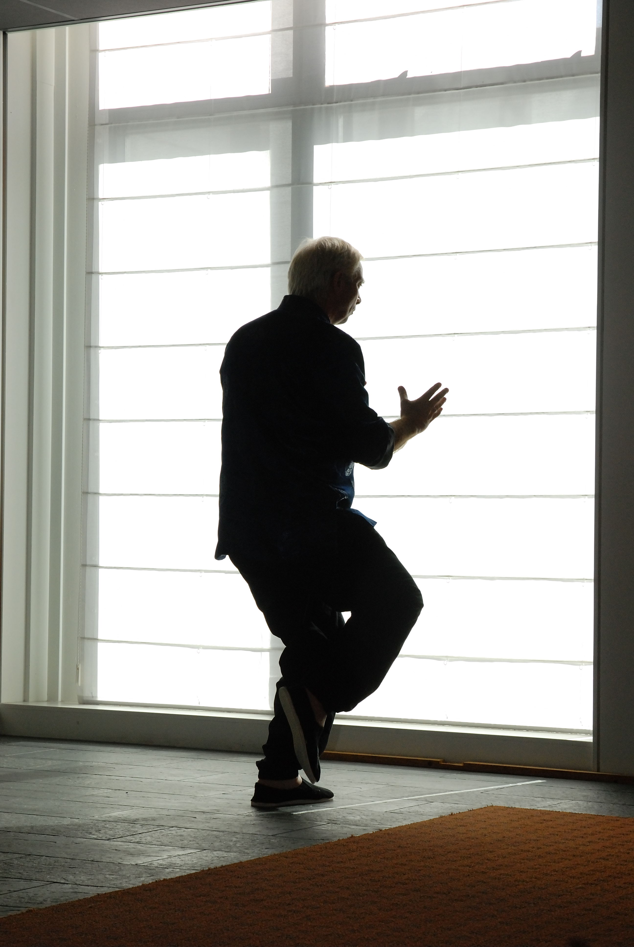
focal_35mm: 82
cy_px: 474
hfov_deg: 16.6
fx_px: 2173
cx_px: 317
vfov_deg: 24.6
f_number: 13
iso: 640
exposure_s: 1/250
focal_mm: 55
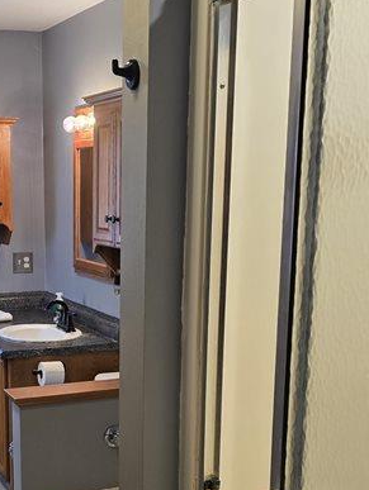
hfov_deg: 25.3
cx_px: 75
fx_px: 809
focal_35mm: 57
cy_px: 399
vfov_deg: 32.7
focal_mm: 6.3
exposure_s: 1/120
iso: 160
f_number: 1.7
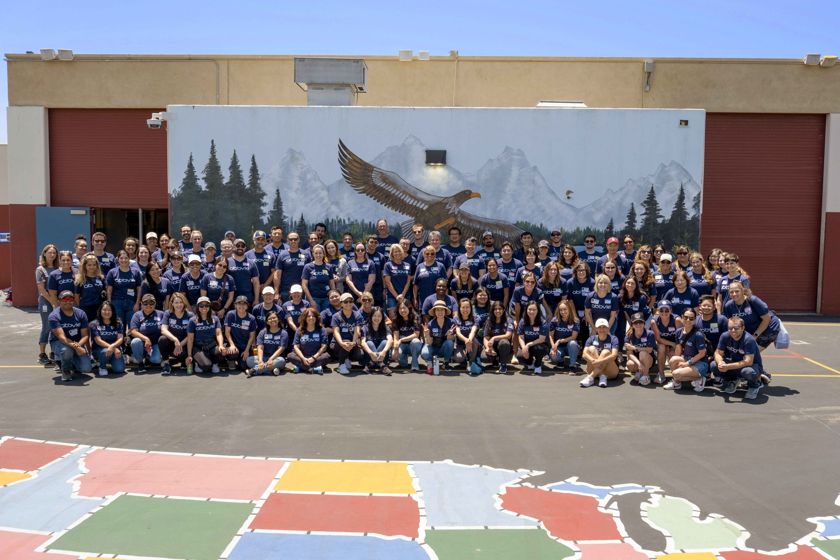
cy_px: 280
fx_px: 700
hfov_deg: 61.9
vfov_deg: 43.6
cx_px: 420
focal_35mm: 30
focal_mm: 20
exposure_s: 1/500
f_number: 5.6
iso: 200
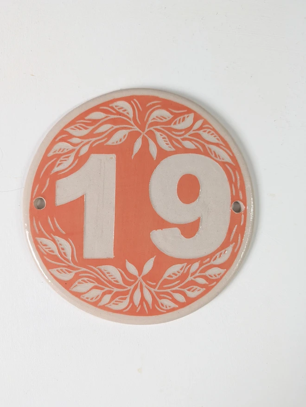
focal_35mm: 24
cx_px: 153
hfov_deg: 56.9
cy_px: 204
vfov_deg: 71.5
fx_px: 282
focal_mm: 6.9
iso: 205
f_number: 1.68
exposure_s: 1/201
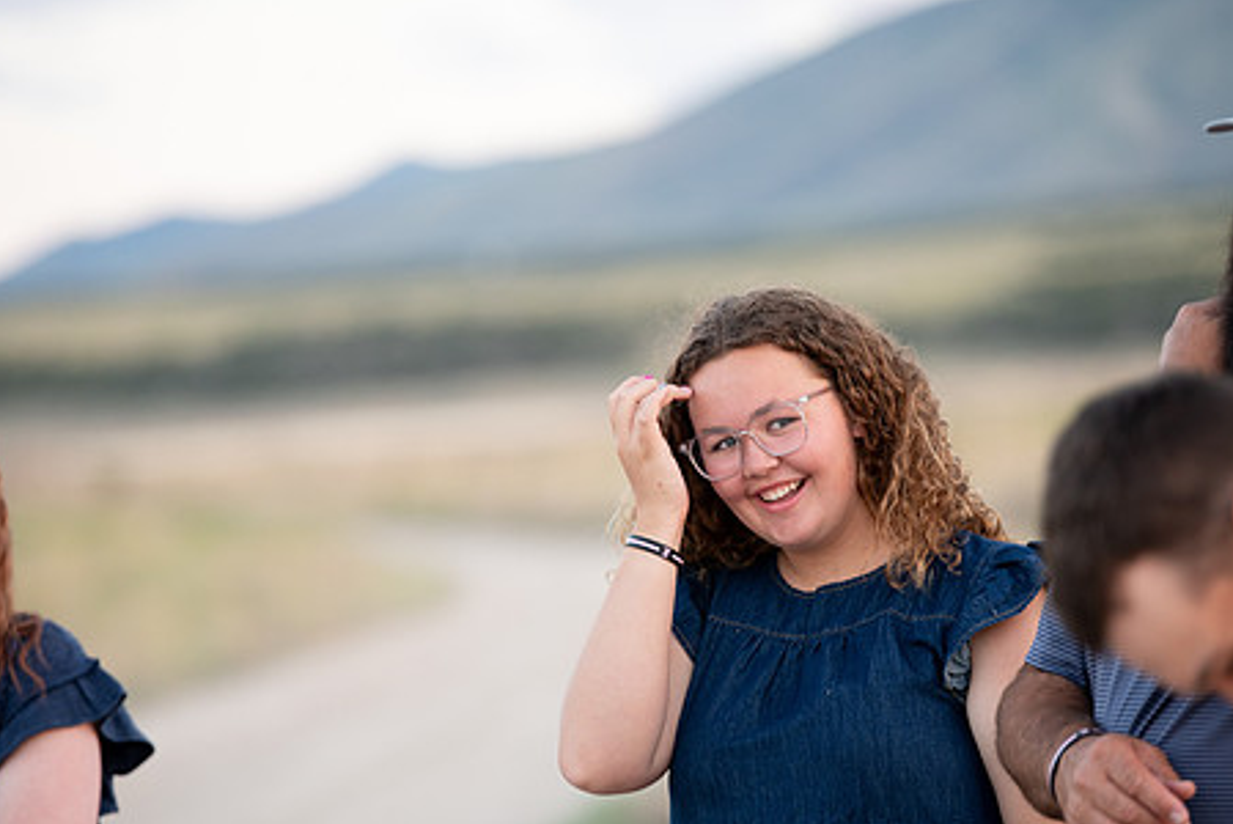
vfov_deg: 6.5
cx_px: 651
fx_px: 7300
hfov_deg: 9.7
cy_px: 526
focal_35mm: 213
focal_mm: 165
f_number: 2.8
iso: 400
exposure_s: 1/80
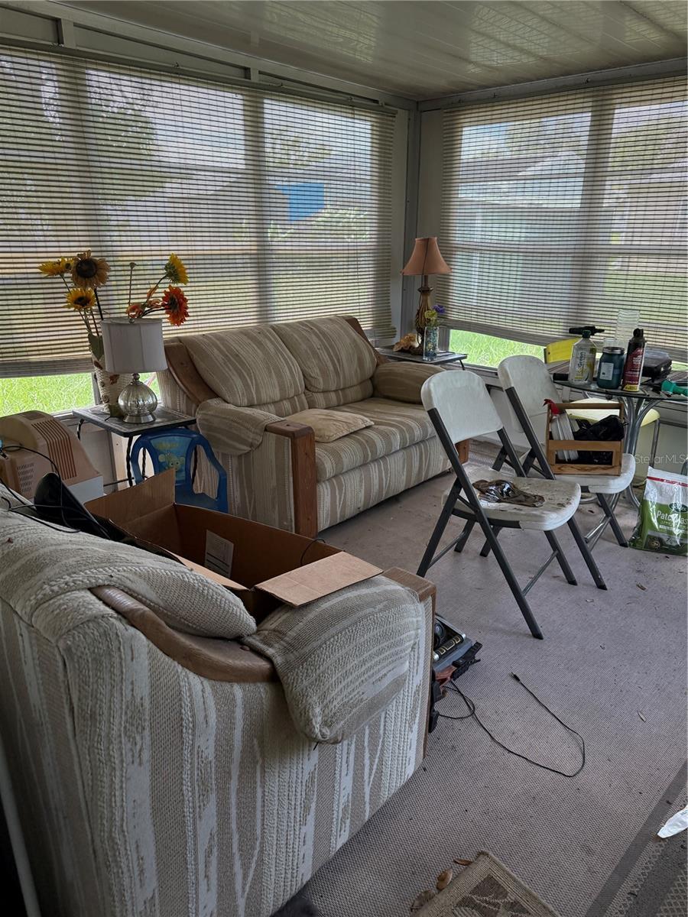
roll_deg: -0.7
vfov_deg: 71.6
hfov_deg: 56.8
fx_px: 636
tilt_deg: -19.3
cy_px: 458
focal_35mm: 24
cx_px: 344
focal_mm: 6.76
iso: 200
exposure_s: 1/243
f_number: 1.78
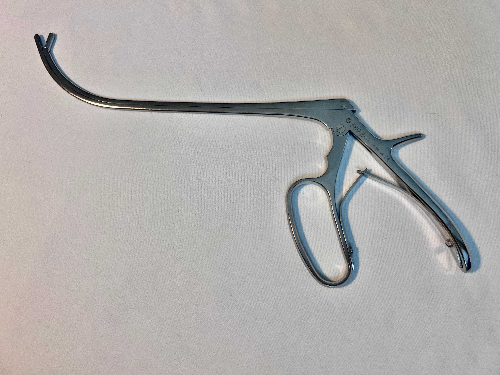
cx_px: 250
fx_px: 376
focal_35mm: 26
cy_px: 188
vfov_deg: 53.1
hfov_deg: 67.3
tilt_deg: -73.4
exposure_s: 1/60
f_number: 1.5
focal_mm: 5.7
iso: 64
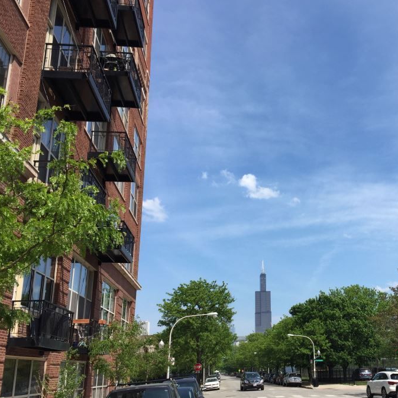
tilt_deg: +16.3
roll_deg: -0.3
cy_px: 222
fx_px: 507
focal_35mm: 39
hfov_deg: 41.7
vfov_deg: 42.8
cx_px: 291
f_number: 2.2
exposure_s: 1/1980
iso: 32
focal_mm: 4.15
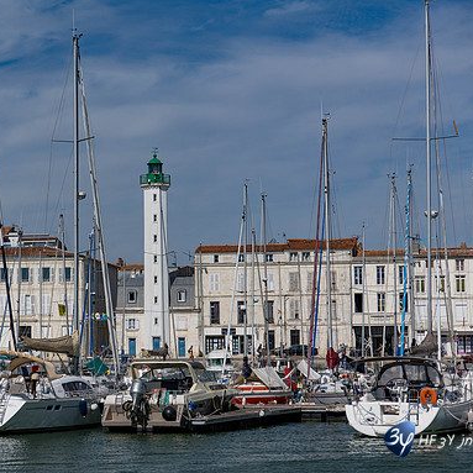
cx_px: 132
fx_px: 1391
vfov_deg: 19.3
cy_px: 238
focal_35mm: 90
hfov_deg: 19.2
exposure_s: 1/1000
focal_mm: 70
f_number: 8
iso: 64
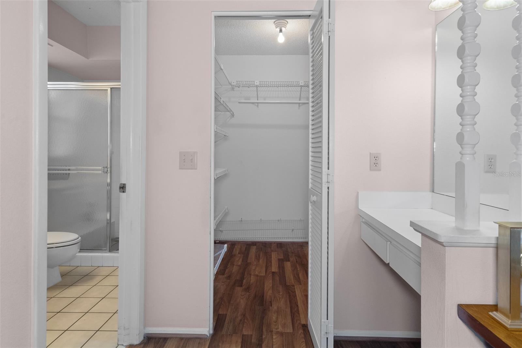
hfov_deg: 90.0
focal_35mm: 18
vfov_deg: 67.4
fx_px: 261
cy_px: 174
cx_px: 261
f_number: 8
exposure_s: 1/2
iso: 640
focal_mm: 12
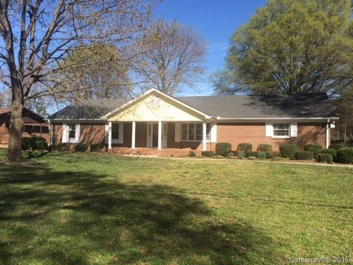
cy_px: 132
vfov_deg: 48.2
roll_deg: -0.3
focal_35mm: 29
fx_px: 296
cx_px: 176
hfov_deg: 61.7
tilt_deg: +0.0
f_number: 2.2
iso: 32
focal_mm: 4.15
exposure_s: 1/1642
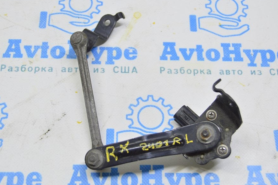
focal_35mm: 60
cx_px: 136
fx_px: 463
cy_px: 84
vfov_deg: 22.6
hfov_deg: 33.4
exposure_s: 1/20
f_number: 5.6
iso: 400
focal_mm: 34
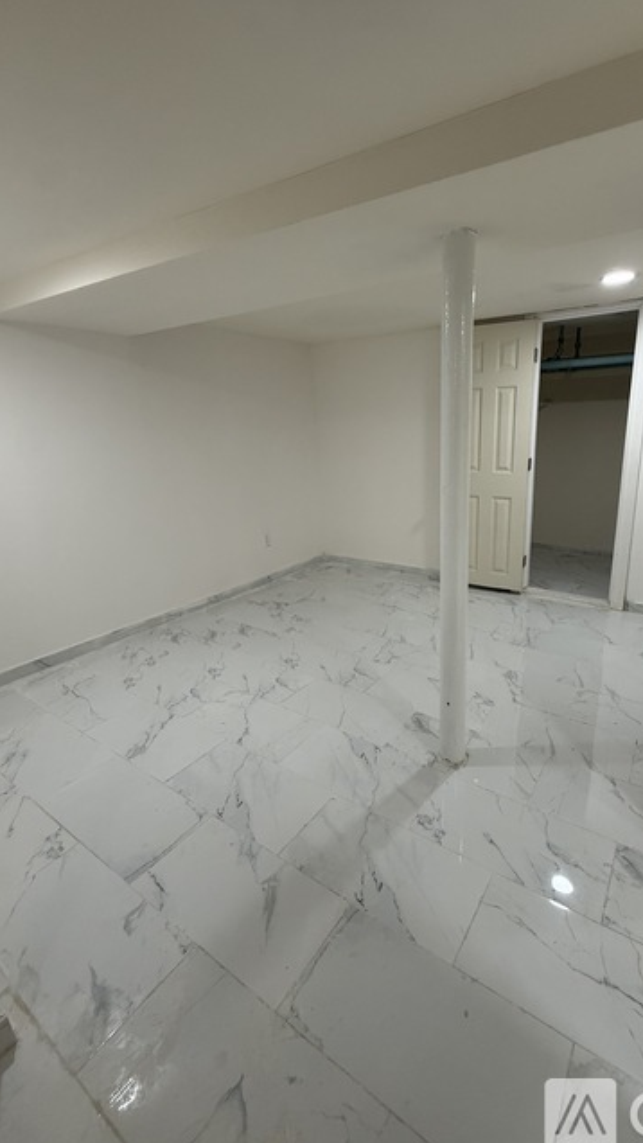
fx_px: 485
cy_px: 551
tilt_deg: -13.9
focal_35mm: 16
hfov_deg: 66.5
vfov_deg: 99.3
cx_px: 386
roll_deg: +0.8
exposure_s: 1/120
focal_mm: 2.22
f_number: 2.2
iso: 200
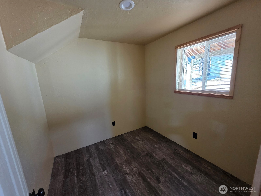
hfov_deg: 106.2
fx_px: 98
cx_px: 130
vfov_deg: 89.9
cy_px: 98
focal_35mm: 13
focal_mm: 2.2
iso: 250
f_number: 1.9
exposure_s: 1/60
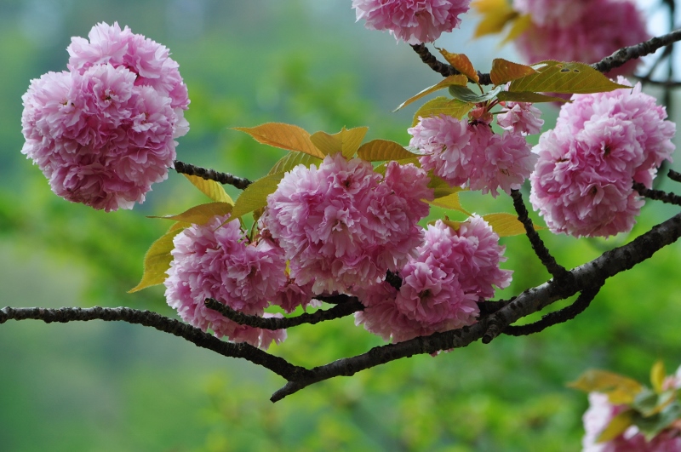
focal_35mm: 330
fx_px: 6234
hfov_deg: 6.3
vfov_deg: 4.2
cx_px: 340
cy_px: 226
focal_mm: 220
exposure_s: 1/160
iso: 200
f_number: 9
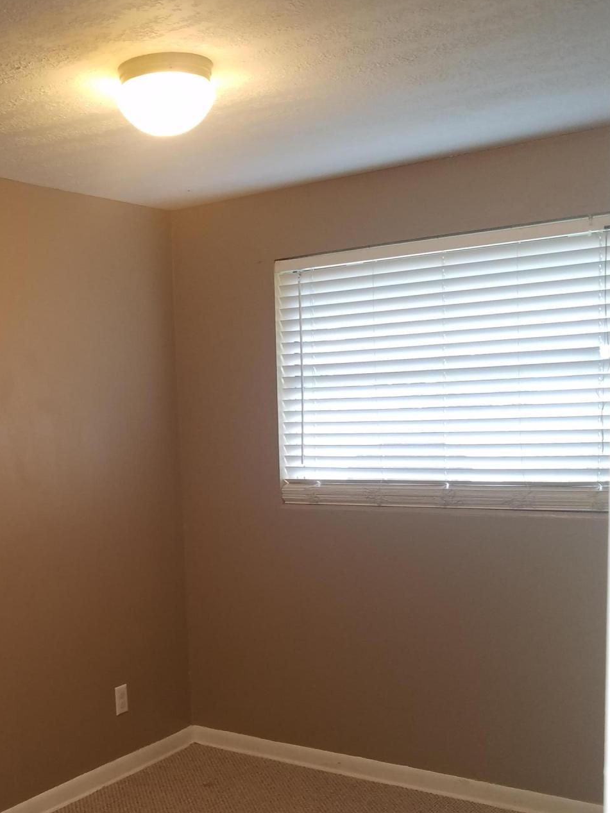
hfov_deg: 34.6
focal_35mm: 41
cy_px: 531
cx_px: 171
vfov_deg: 45.2
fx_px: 963
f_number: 1.7
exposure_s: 1/30
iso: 100
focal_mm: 4.2
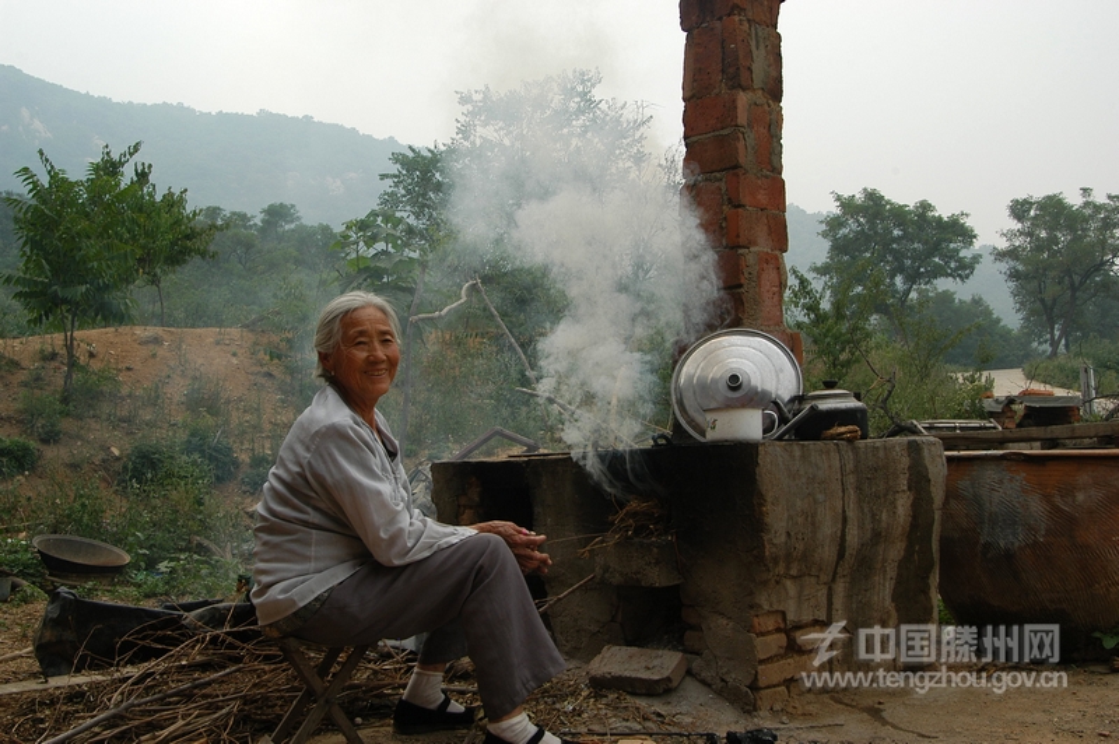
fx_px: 1118
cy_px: 372
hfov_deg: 53.2
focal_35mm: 36
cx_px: 560
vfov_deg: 36.8
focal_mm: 24
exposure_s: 1/350
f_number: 8
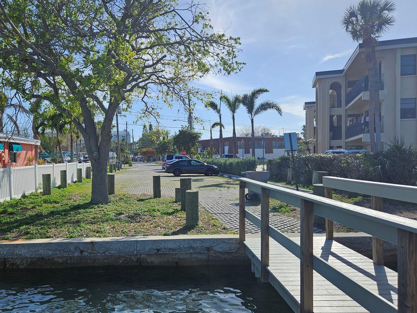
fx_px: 361
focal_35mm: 30
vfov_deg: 46.8
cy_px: 168
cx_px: 175
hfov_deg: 59.7
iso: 25
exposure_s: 1/2985
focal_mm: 5.4
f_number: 1.8
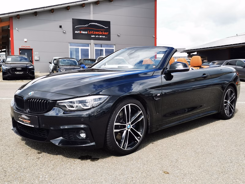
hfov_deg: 50.1
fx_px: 262
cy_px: 92
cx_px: 122
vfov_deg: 38.7
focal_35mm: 37
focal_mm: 5.58
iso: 50
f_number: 1.8
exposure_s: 1/1471
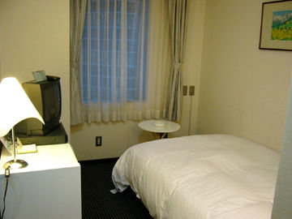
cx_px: 146
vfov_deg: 40.7
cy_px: 110
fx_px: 295
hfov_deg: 52.6
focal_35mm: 35
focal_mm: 5.8
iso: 200
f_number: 2.8
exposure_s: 1/15
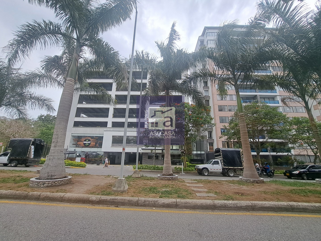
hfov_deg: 106.2
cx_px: 160
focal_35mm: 13
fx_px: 121
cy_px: 120
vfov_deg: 89.9
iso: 64
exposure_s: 1/120
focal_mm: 1.74
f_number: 2.2
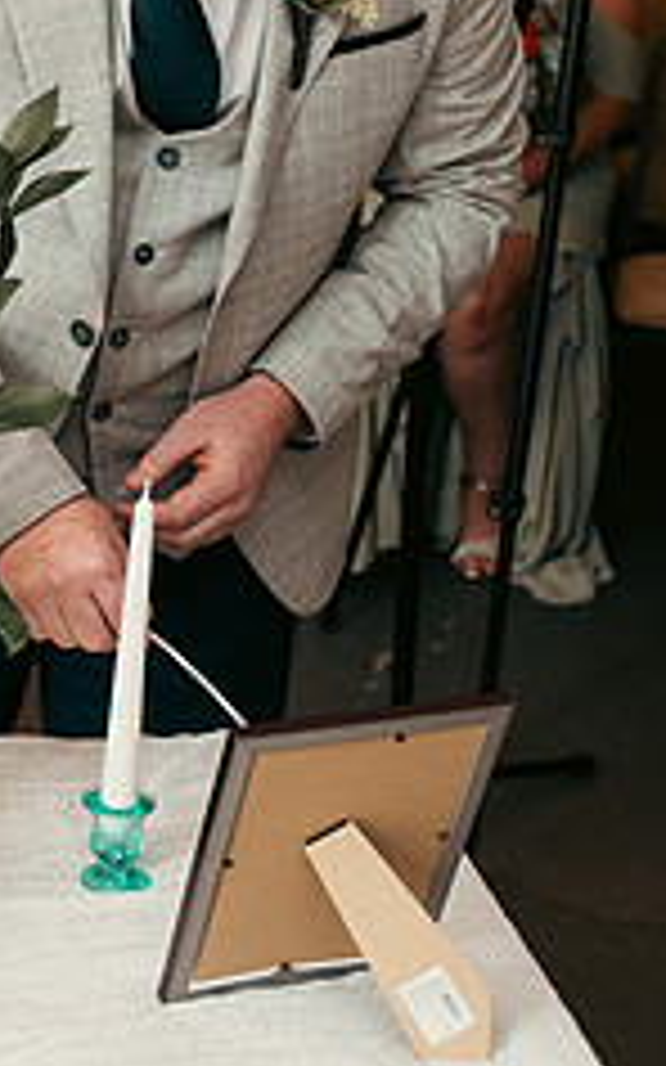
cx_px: -369
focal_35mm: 85
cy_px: 245
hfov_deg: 14.2
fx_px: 2470
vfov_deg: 24.1
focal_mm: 34
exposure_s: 1/160
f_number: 3.5
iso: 1250
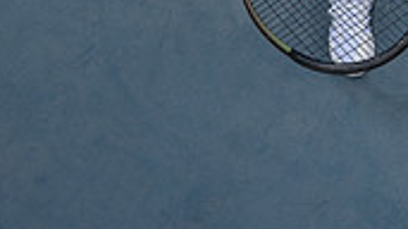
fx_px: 1071
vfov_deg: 10.7
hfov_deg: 21.6
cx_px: 234
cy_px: -293
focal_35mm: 99
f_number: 8
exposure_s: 1/250
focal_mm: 36
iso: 100
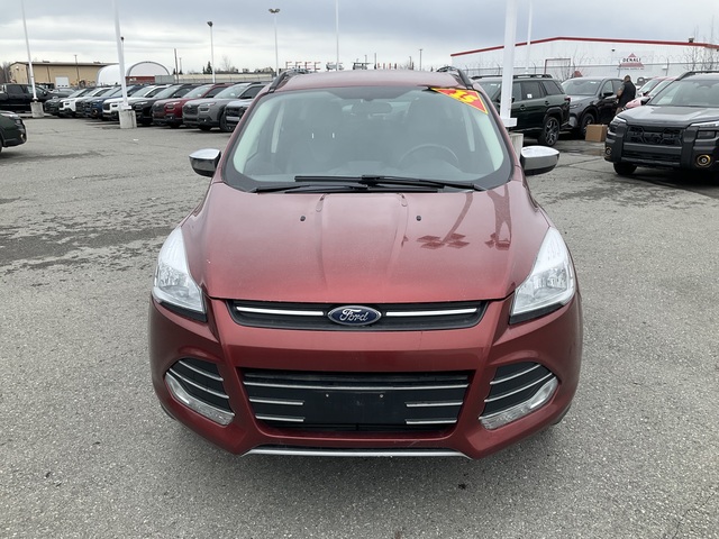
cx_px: 360
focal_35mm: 29
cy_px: 270
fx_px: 602
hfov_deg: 61.7
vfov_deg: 48.2
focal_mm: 3
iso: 25
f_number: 1.8
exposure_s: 1/580
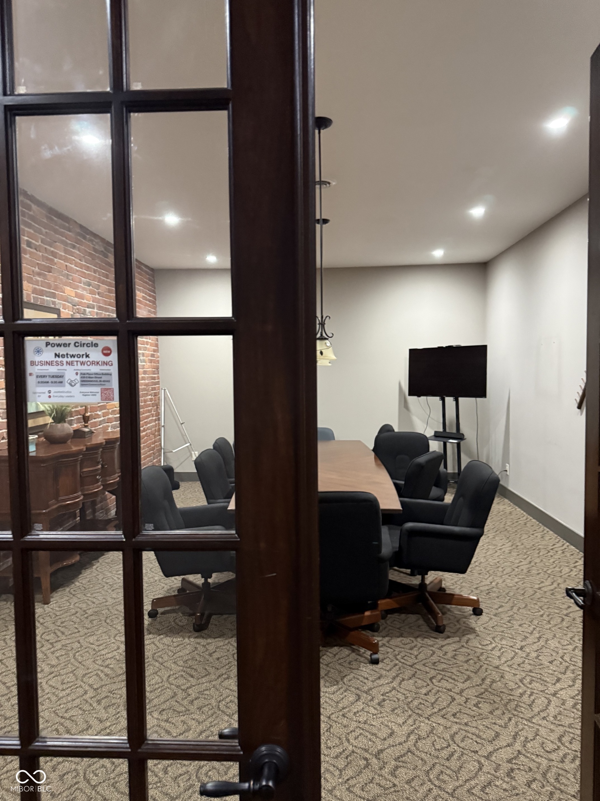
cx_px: 300
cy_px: 400
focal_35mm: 24
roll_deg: +1.2
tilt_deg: -1.7
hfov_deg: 56.8
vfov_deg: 71.6
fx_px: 555
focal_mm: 6.76
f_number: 1.78
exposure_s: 1/40
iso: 1000
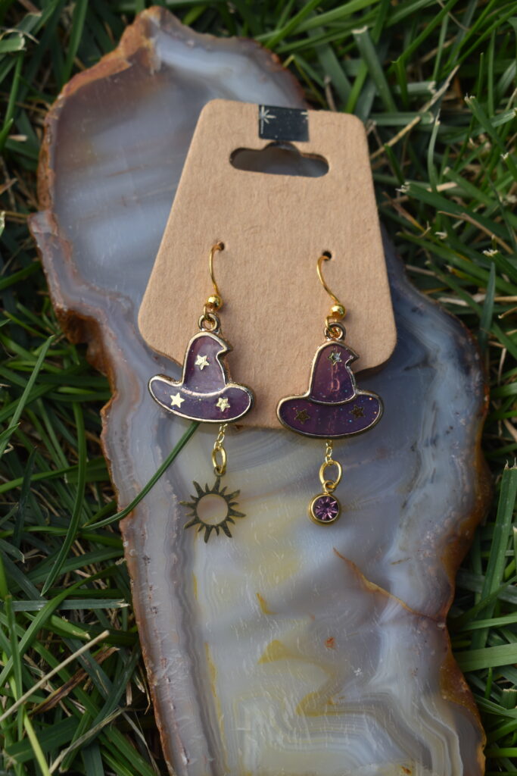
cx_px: 258
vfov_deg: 35.0
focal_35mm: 57
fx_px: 1227
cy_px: 388
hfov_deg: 23.8
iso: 100
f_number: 8
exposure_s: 1/125
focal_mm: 38
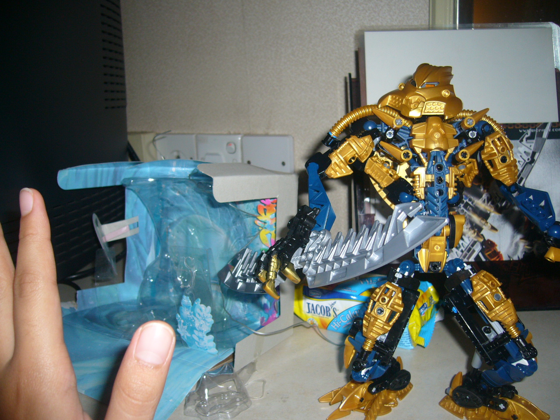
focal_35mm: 35
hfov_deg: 52.6
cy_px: 210
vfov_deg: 40.7
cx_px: 280
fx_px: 566
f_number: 2.8
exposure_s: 1/60
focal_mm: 5.8
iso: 100
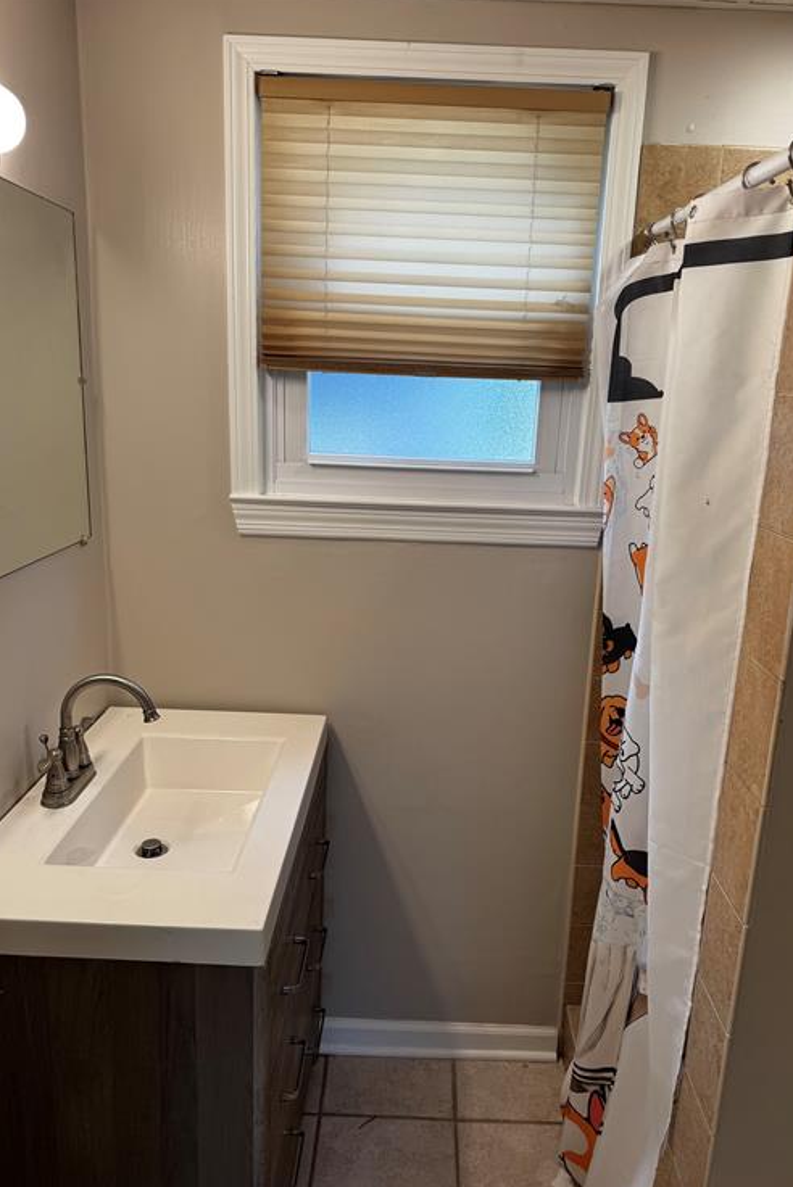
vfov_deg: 69.4
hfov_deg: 49.6
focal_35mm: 26
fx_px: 858
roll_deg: -2.7
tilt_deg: -12.4
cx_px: 426
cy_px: 609
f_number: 1.78
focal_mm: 6.76
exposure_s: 1/120
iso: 80
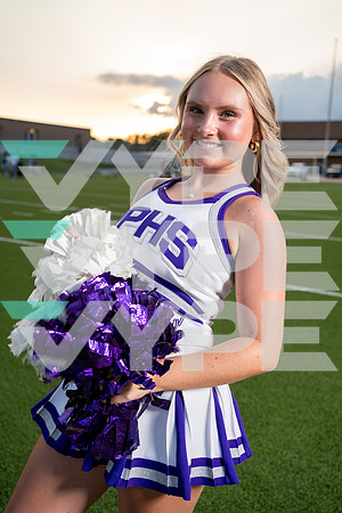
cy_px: 256
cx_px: 171
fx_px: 499
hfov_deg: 37.9
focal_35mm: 35
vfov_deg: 54.4
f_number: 4
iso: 400
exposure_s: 1/250
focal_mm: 35
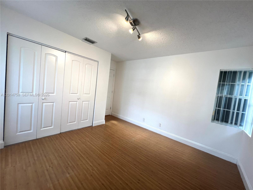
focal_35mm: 13
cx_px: 126
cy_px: 95
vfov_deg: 89.9
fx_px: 95
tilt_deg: -3.9
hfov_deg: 106.2
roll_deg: -6.3
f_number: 1.8
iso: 64
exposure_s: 1/30
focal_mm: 1.57
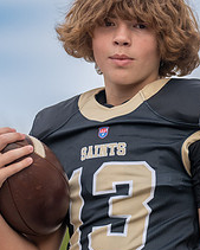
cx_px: 160
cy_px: 137
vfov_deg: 4.4
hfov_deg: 3.6
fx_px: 3216
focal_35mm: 435
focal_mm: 146
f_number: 2.8
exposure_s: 1/640
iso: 100
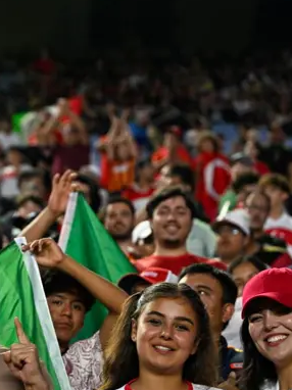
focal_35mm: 155
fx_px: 1745
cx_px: -2
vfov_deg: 12.7
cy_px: 267
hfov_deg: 9.5
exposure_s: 1/500
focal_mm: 70
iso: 1600
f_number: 2.8
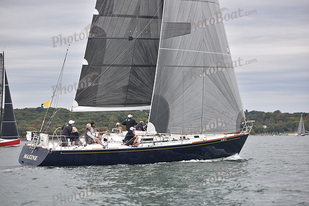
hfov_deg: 17.6
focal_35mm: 116
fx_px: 996
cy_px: 103
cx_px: 154
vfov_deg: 11.8
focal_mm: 116
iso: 400
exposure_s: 1/1000
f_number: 3.5
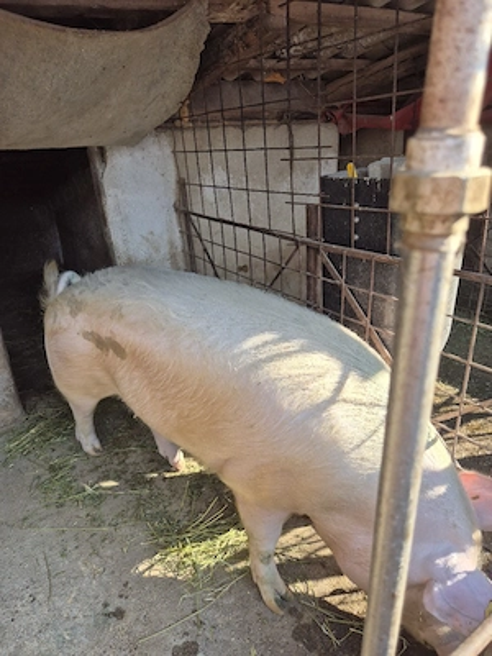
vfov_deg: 73.9
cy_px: 328
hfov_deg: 58.9
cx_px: 246
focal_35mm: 23
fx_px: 436
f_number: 1.8
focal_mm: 5.4
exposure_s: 1/333
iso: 25
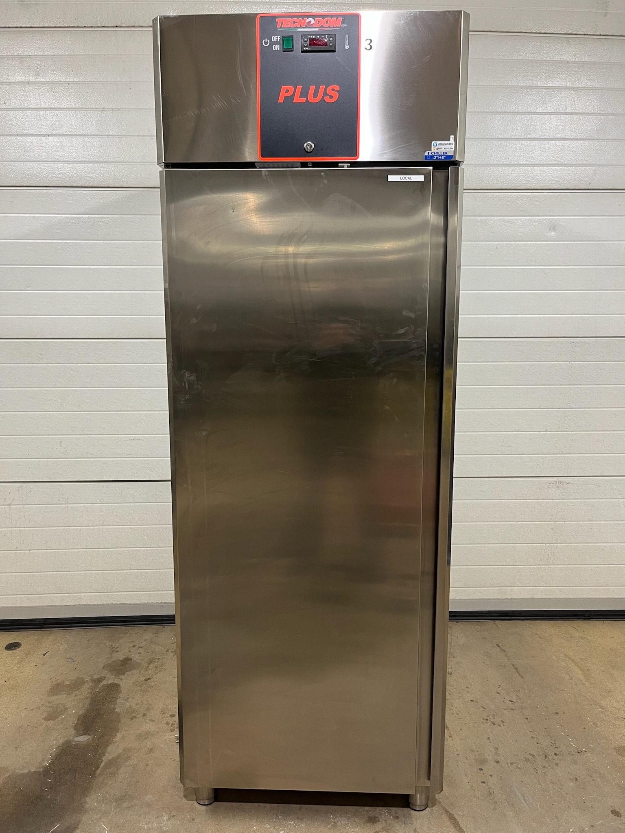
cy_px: 416
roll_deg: -0.2
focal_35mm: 26
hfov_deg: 53.1
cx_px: 312
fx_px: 626
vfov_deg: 67.3
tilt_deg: -8.6
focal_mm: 5.1
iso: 100
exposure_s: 1/50
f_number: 1.6
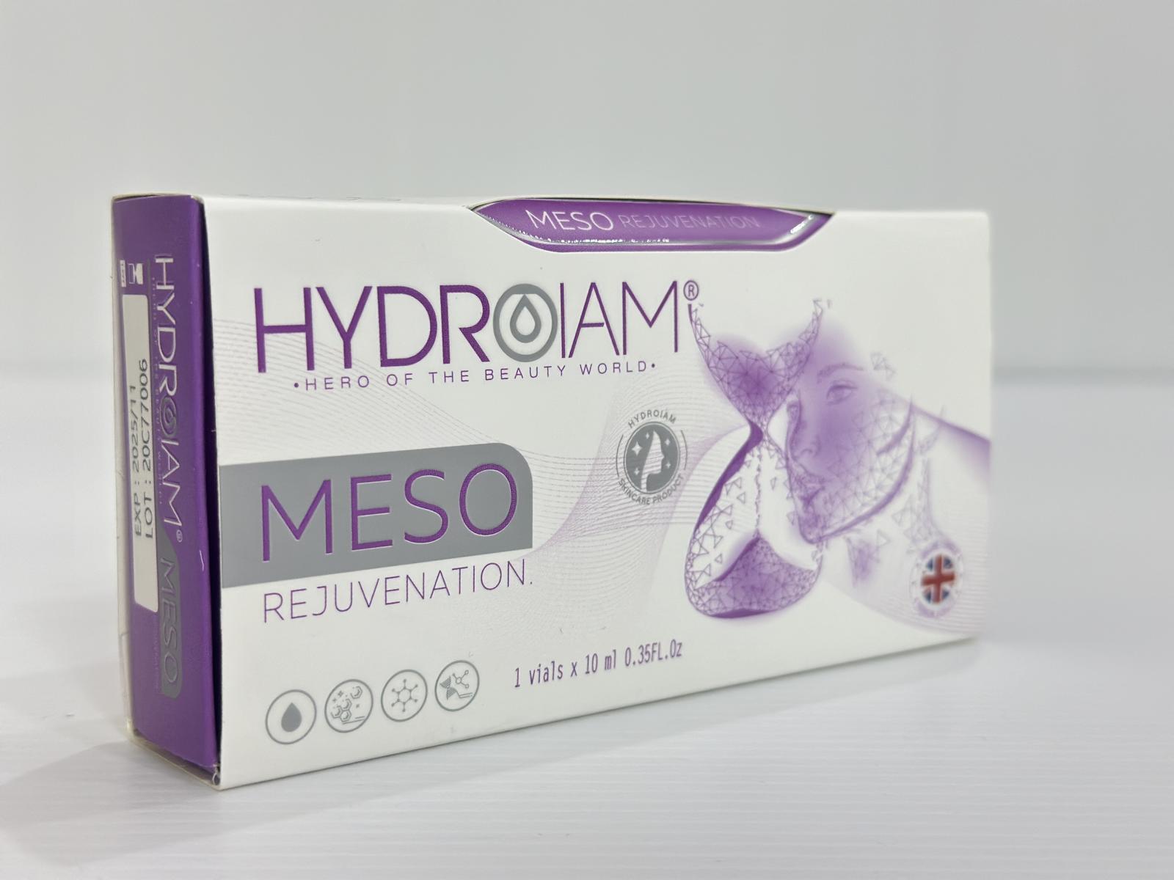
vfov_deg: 30.3
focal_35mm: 48
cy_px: 440
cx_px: 587
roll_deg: +0.0
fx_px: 1628
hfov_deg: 39.7
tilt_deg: -6.4
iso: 200
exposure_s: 1/100
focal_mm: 6.86
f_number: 1.78
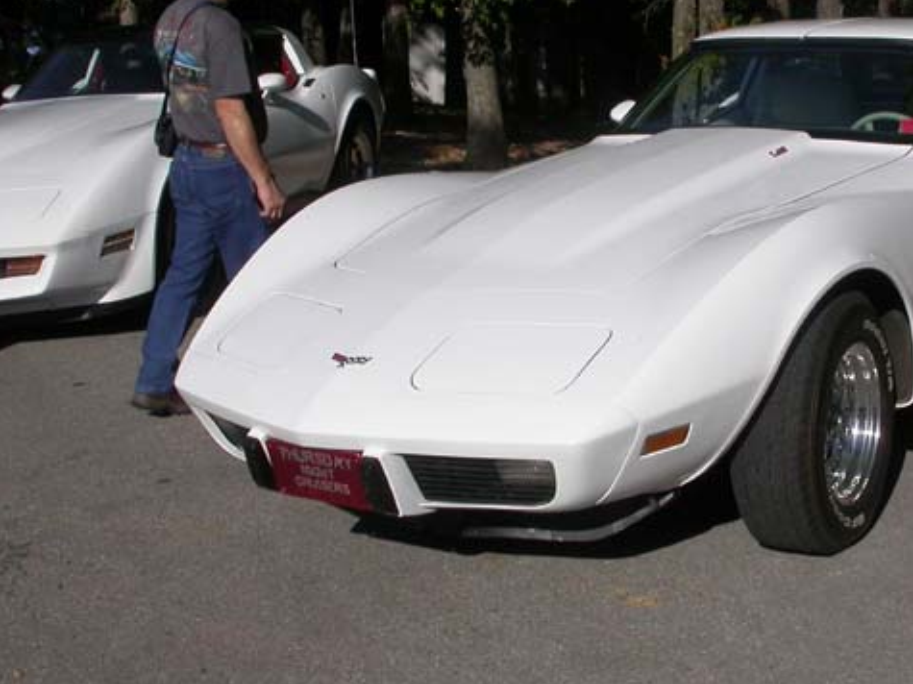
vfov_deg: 22.9
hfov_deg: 30.1
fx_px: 1688
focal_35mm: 64
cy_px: 261
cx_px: 596
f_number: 7.5
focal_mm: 7.85
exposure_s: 1/758
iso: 100
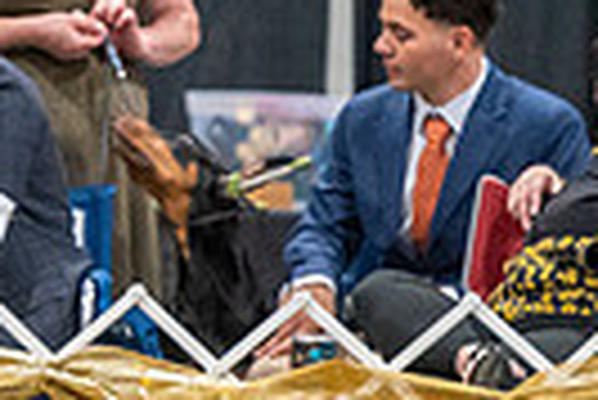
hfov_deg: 2.4
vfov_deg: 1.6
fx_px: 14501
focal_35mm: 872
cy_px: 56
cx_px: -337
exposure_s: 1/250
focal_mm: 200
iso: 6400
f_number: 2.8
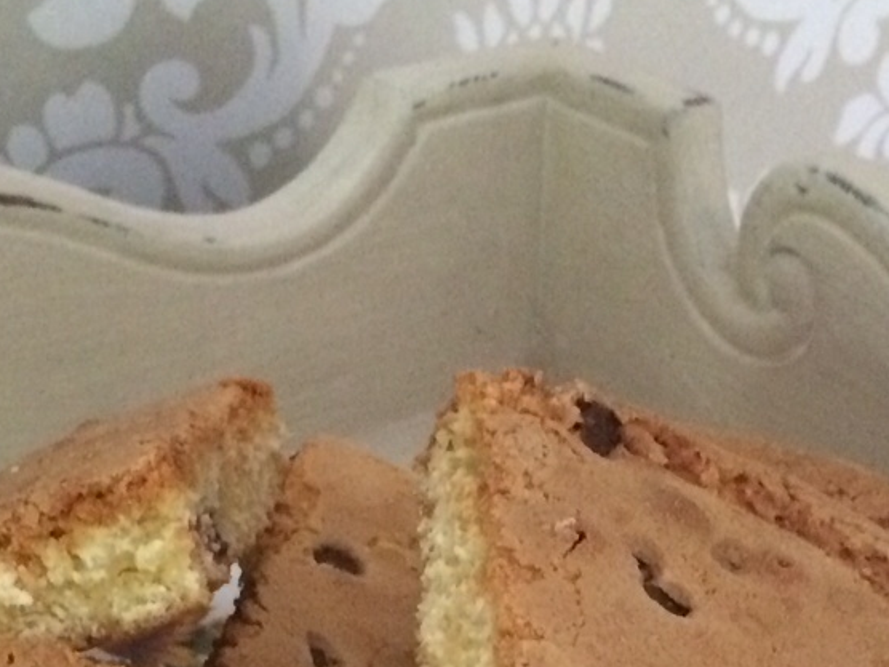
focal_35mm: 88
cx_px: 468
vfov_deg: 16.0
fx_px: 2260
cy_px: 833
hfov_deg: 22.3
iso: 320
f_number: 2.2
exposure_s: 1/15
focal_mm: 4.12
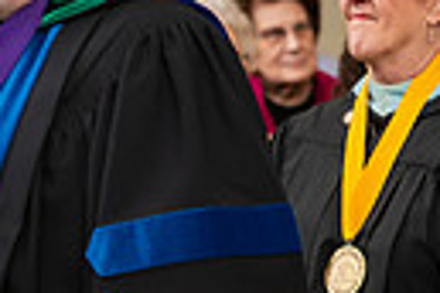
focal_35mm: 350
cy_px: -53
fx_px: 4277
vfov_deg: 3.9
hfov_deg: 5.8
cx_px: 730
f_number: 3.5
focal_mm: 78
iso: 1250
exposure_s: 1/200
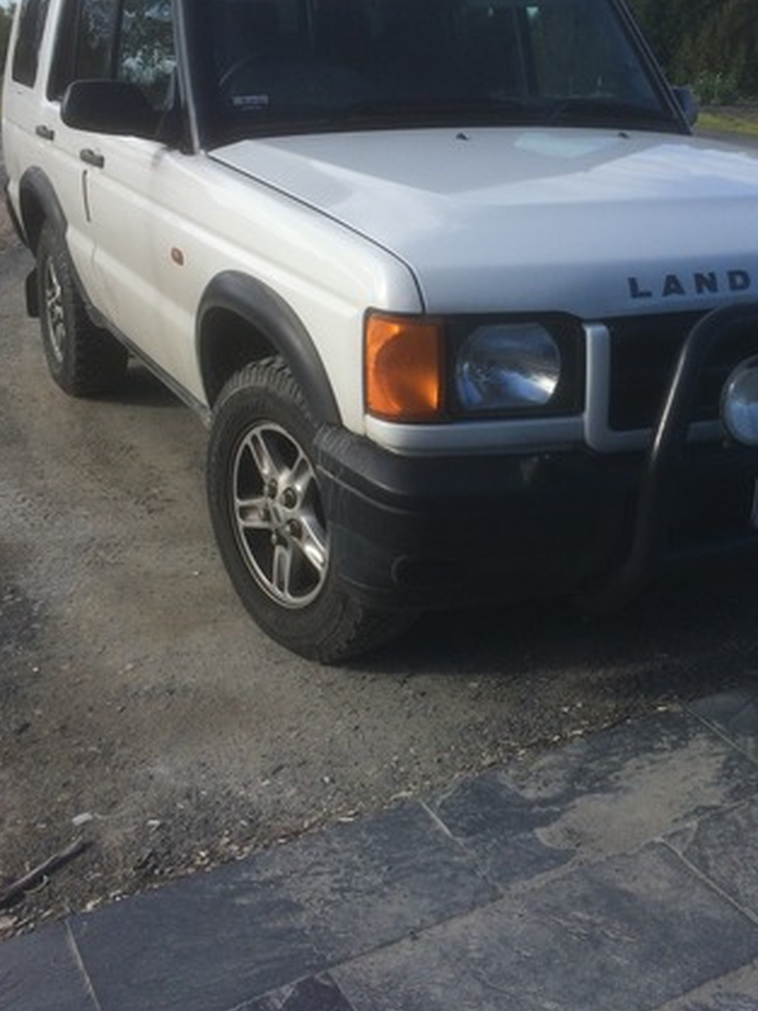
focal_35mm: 43
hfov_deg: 33.3
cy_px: 393
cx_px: 509
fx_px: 1256
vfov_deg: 43.6
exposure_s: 1/1325
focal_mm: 4.12
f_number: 2.2
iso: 32
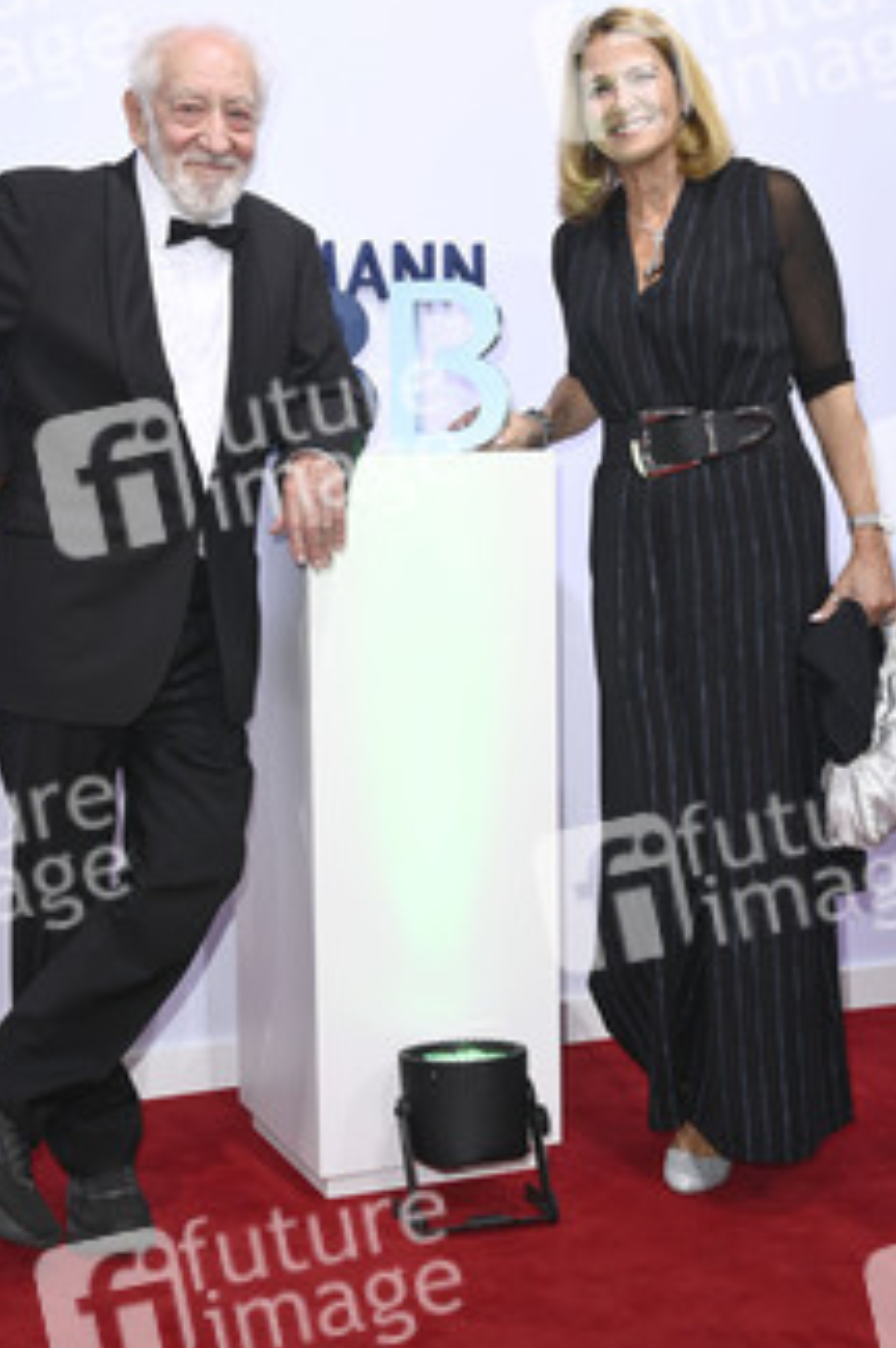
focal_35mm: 59
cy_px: 668
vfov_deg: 34.0
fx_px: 2207
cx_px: 369
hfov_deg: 22.9
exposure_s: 1/250
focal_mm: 48
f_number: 6.3
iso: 400
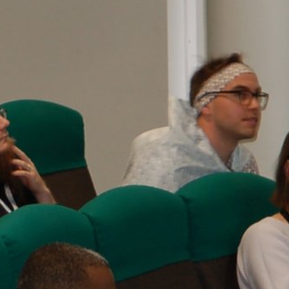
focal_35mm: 375
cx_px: -329
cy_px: -12
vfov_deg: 4.7
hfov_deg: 4.6
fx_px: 3542
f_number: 2.8
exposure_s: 1/60
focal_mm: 50
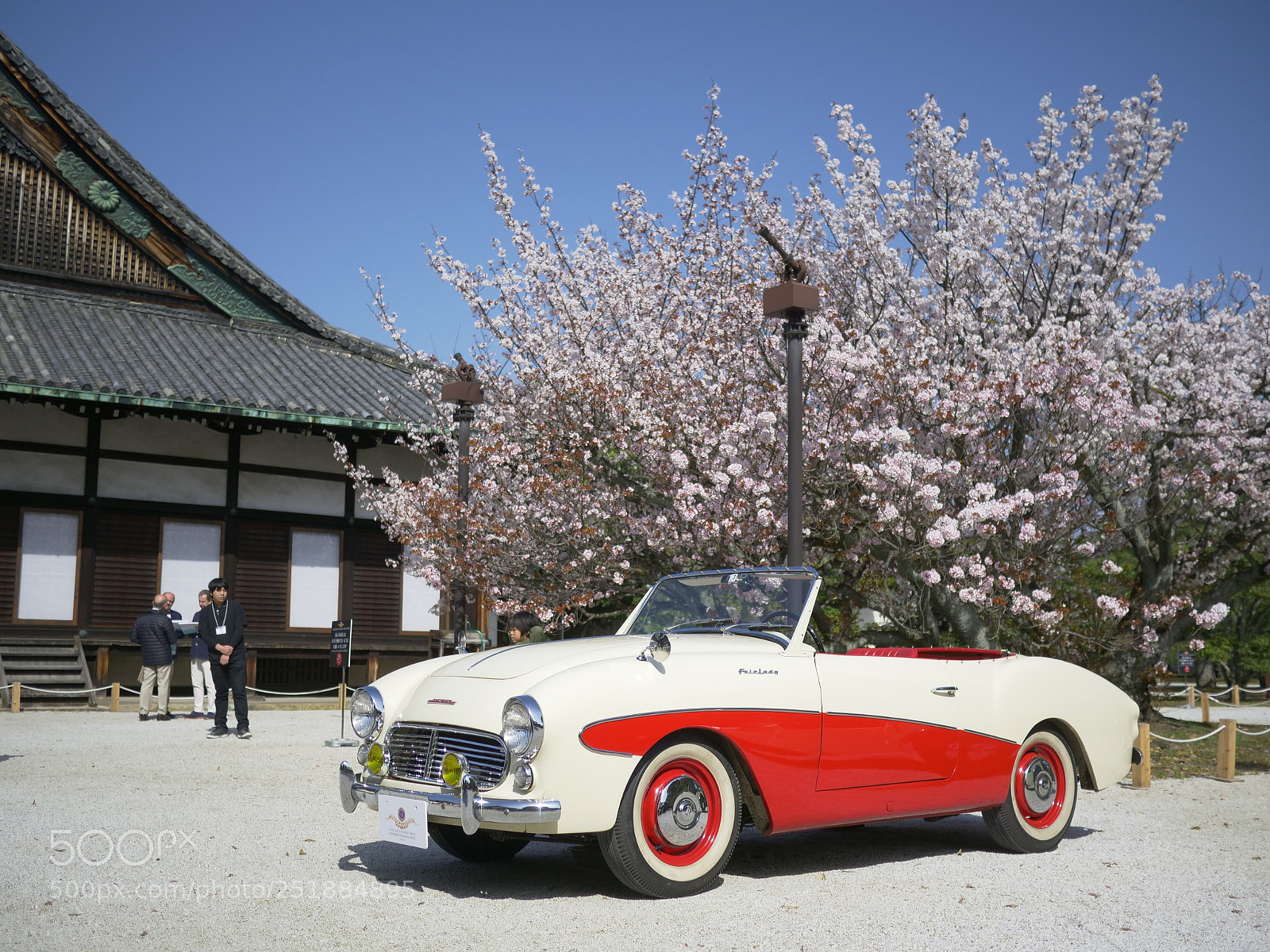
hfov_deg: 46.8
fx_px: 1468
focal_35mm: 40
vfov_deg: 36.0
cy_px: 476
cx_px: 635
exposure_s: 1/8000
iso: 200
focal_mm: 20
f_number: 1.8
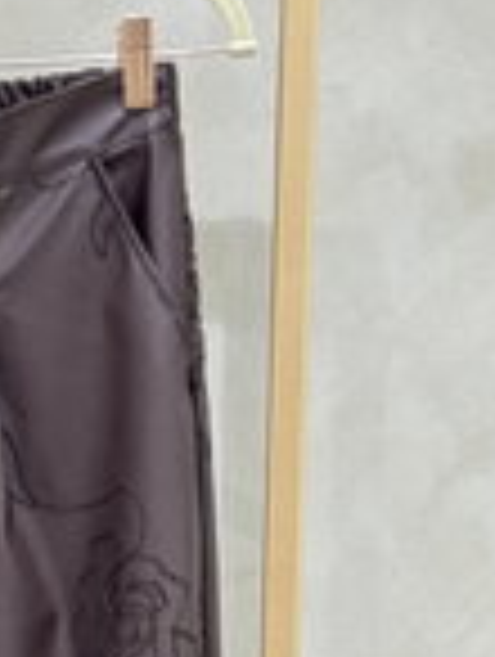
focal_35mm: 175
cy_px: 911
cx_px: -148
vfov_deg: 10.9
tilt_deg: -4.7
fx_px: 3327
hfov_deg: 8.4
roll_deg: +0.1
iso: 250
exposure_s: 1/50
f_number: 1.78
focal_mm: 6.76
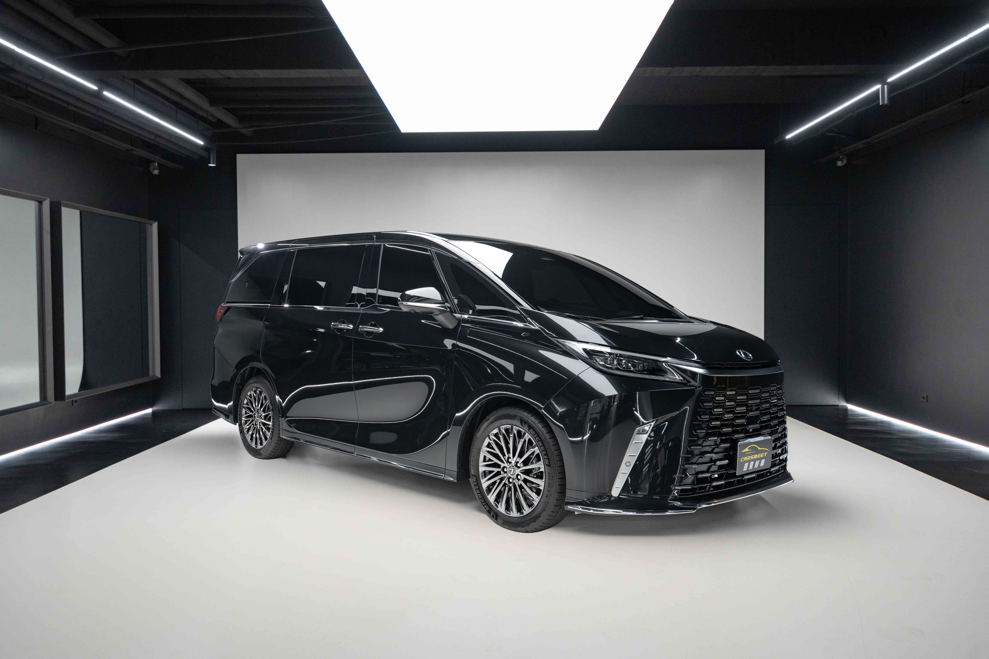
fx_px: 961
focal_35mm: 35
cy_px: 330
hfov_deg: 54.4
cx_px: 494
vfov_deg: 37.9
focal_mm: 35
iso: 1600
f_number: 4
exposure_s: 1/60
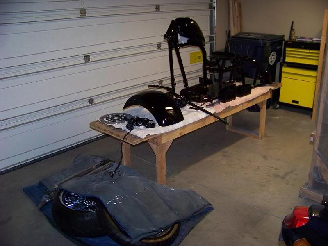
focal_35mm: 36
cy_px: 123
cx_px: 164
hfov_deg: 51.4
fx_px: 341
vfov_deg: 39.7
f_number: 2.8
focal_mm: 5.85
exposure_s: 1/30
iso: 200
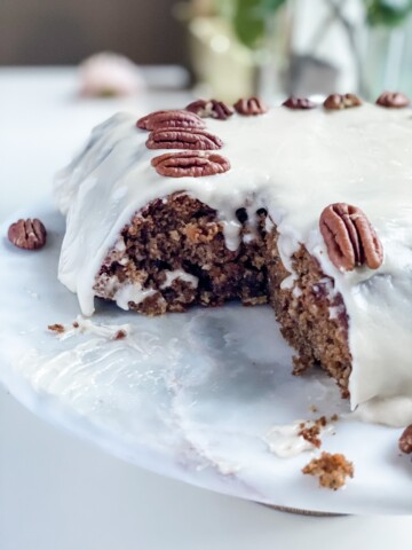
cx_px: 206
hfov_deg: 28.0
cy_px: 275
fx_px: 825
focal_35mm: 52
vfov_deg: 36.8
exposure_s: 1/40
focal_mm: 6
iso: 250
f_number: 2
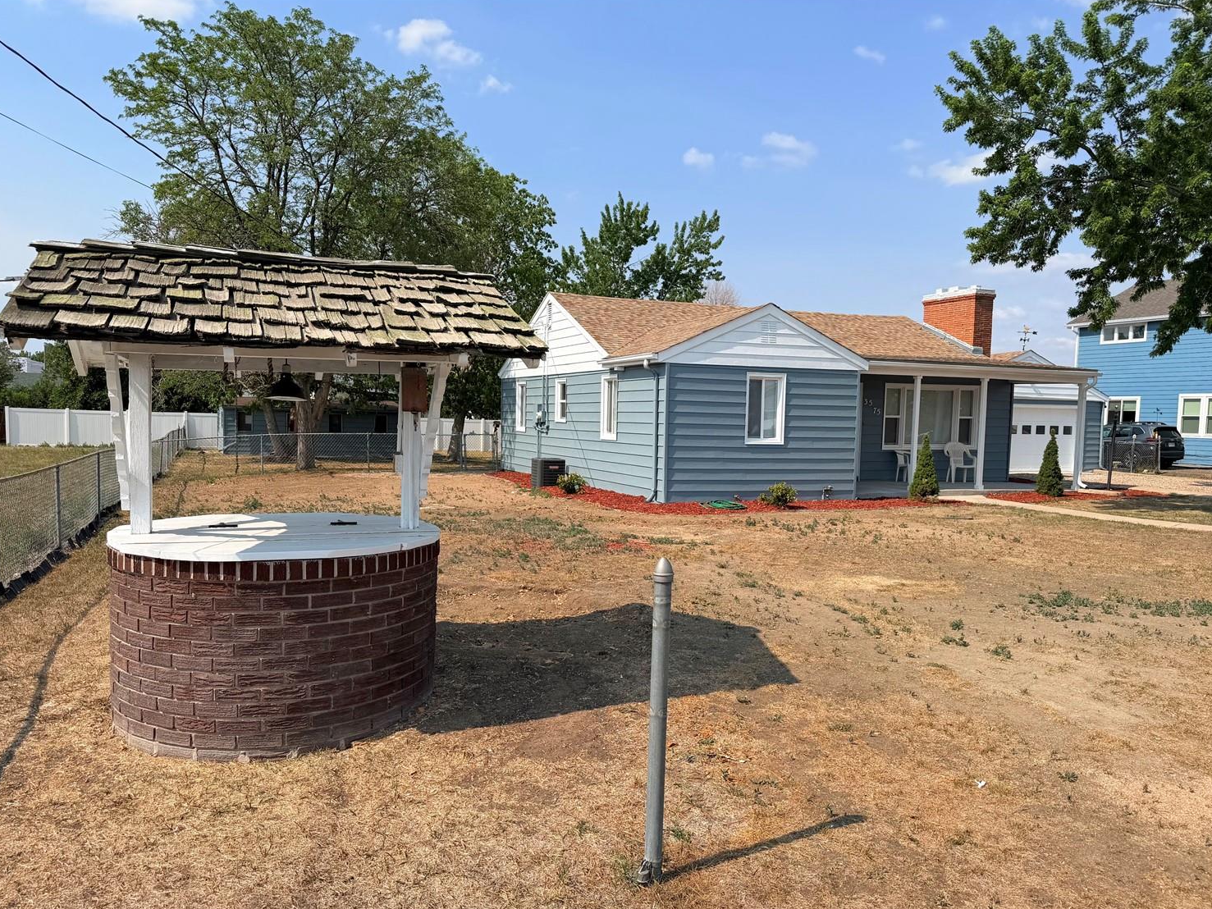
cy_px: 486
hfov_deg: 67.3
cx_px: 611
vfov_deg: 53.0
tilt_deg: -5.3
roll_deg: -1.3
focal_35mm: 26
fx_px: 910
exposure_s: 1/6173
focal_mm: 6.76
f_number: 1.78
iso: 80
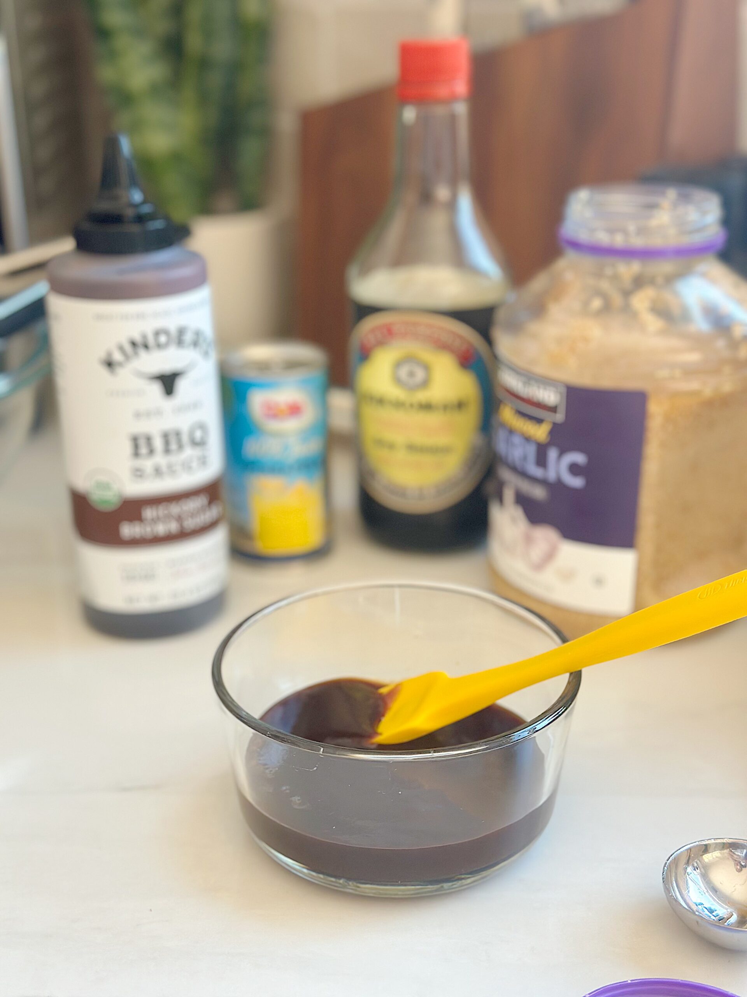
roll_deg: -0.1
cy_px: 498
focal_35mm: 48
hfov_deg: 30.3
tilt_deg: -21.6
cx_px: 374
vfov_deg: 39.7
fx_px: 1381
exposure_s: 1/60
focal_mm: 6.86
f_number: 1.78
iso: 160
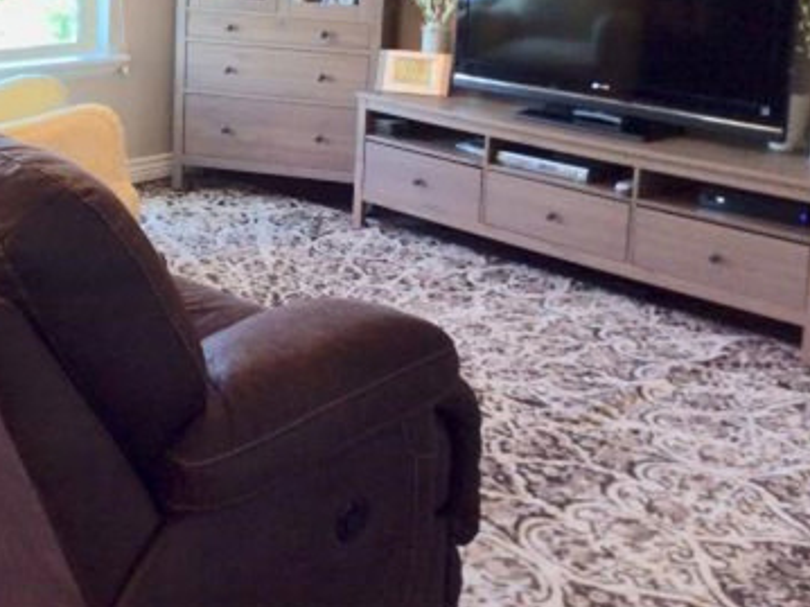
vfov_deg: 25.0
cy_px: 79
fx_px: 1333
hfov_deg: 32.9
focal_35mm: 57
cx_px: 167
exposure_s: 1/24
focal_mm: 3.3
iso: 32
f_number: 2.4
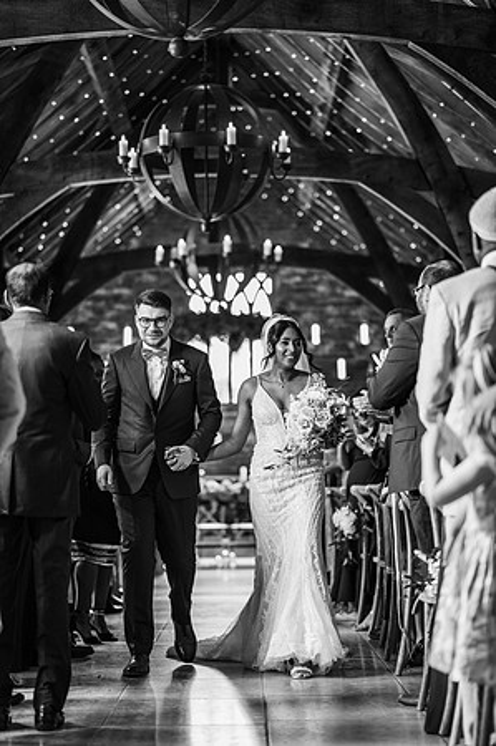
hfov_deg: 16.0
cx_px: 248
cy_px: 373
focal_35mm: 85
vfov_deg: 23.9
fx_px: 1761
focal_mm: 85
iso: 1250
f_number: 2
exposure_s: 1/200
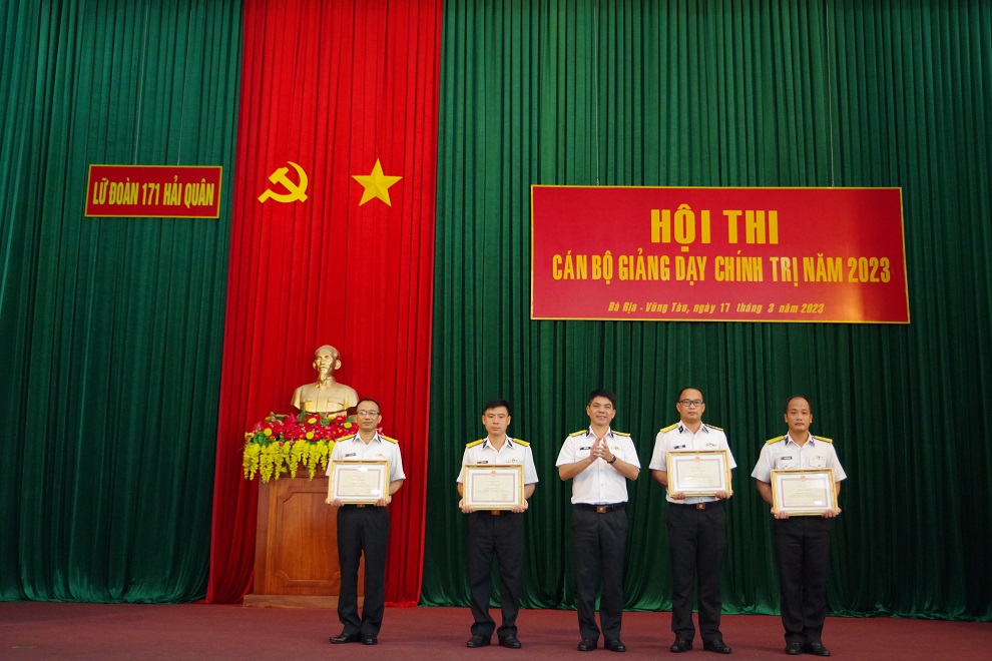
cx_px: 496
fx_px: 992
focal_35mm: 36
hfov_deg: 53.1
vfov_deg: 36.9
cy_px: 330
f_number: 4
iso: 3200
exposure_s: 1/125
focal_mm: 24
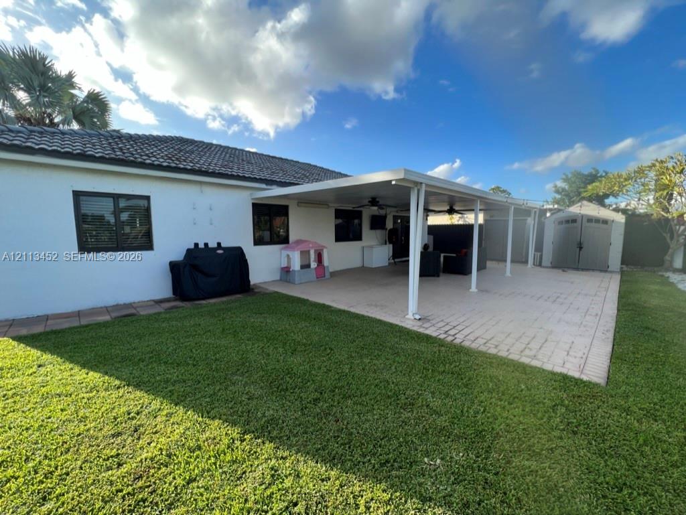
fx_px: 258
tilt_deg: -6.2
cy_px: 258
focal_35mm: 13
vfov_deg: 90.0
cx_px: 343
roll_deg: +0.2
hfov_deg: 106.2
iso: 32
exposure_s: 1/433
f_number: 1.8
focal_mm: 1.57
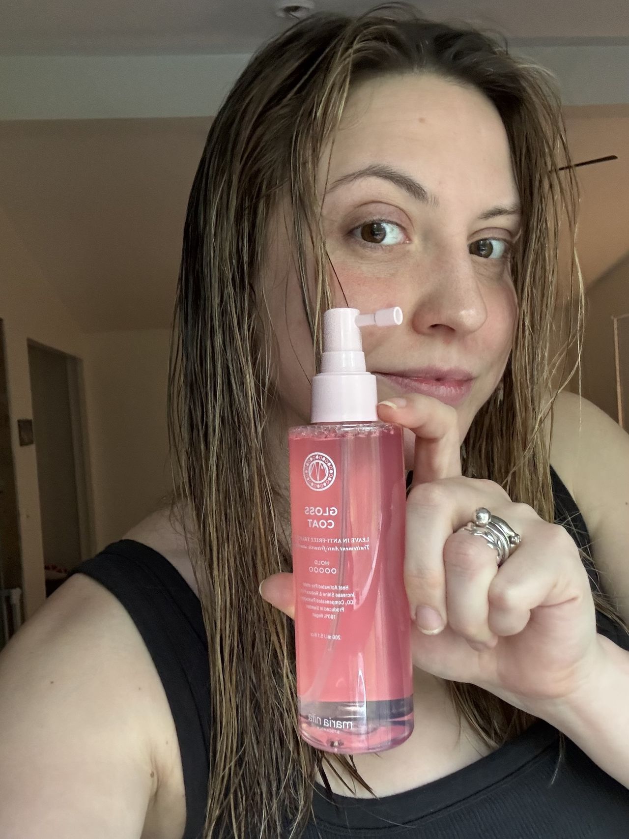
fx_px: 727
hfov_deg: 46.8
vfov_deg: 60.0
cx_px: 314
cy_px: 420
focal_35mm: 30
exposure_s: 1/45
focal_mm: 2.69
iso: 320
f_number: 1.9
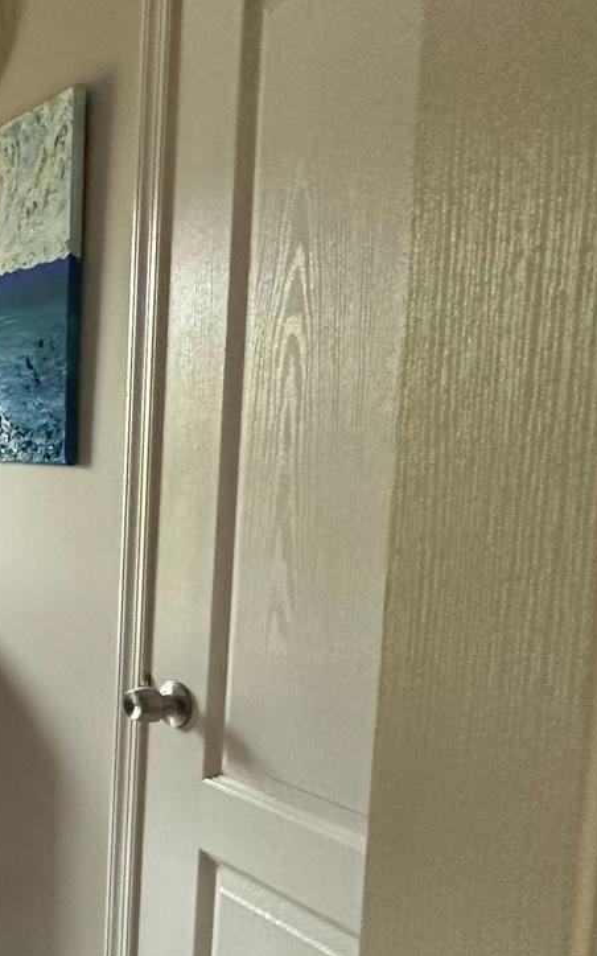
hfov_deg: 18.8
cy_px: 569
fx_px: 1094
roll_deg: +1.9
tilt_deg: -6.6
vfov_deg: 47.0
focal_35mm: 42
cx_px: -601
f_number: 2.2
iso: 320
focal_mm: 2.22
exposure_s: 1/120
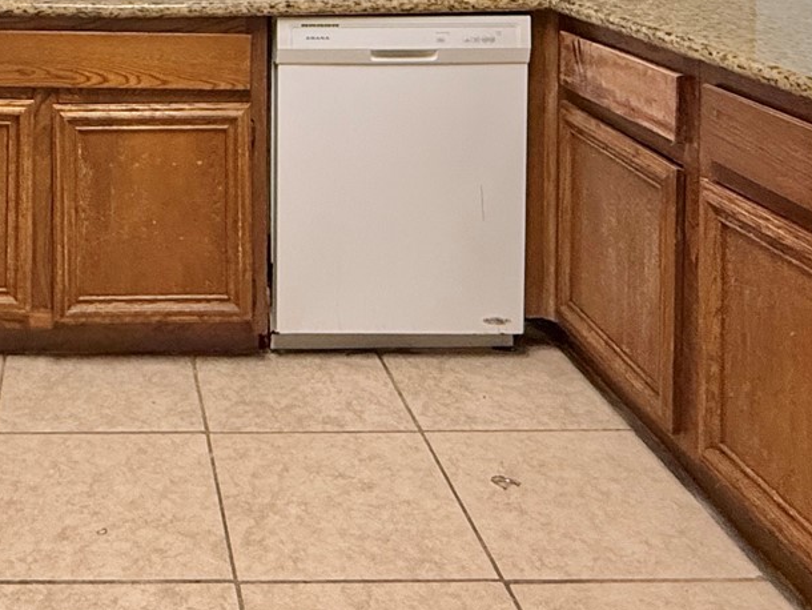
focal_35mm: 47
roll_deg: -0.1
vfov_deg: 27.3
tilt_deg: -2.3
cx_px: 100
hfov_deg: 38.0
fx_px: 1103
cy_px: -120
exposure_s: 1/120
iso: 250
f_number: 2.2
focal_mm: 2.22
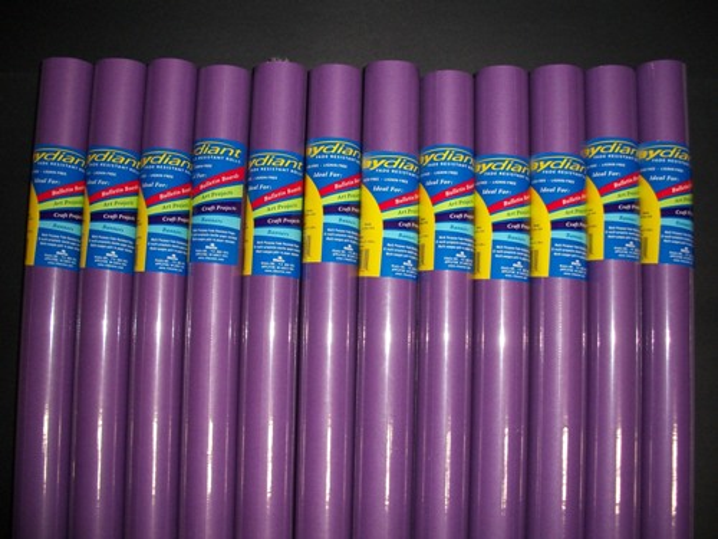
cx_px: 359
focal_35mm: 35
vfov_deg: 40.7
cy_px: 270
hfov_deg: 52.6
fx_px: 726
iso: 200
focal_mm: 6.3
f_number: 3.1
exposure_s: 1/125
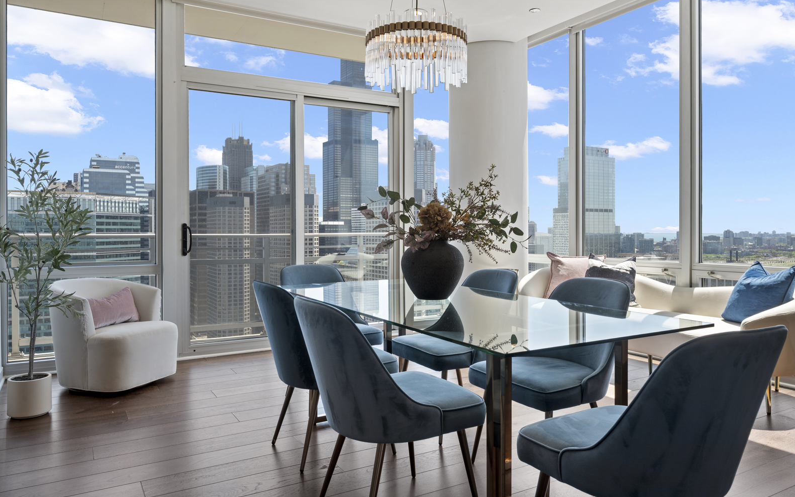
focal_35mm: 26
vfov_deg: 48.4
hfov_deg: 71.4
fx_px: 553
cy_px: 233
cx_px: 404
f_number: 10
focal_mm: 24.5
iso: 100
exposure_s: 1/30
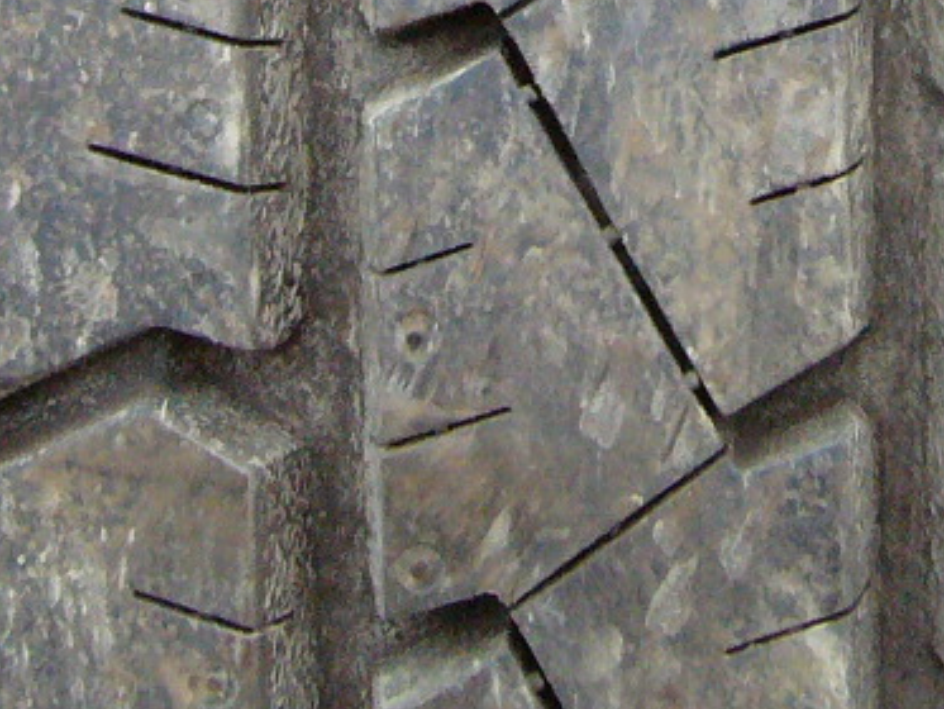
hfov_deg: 16.2
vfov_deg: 11.6
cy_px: -466
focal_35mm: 120
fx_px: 3274
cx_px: 823
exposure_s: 1/250
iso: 400
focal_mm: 5.8
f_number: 5.6
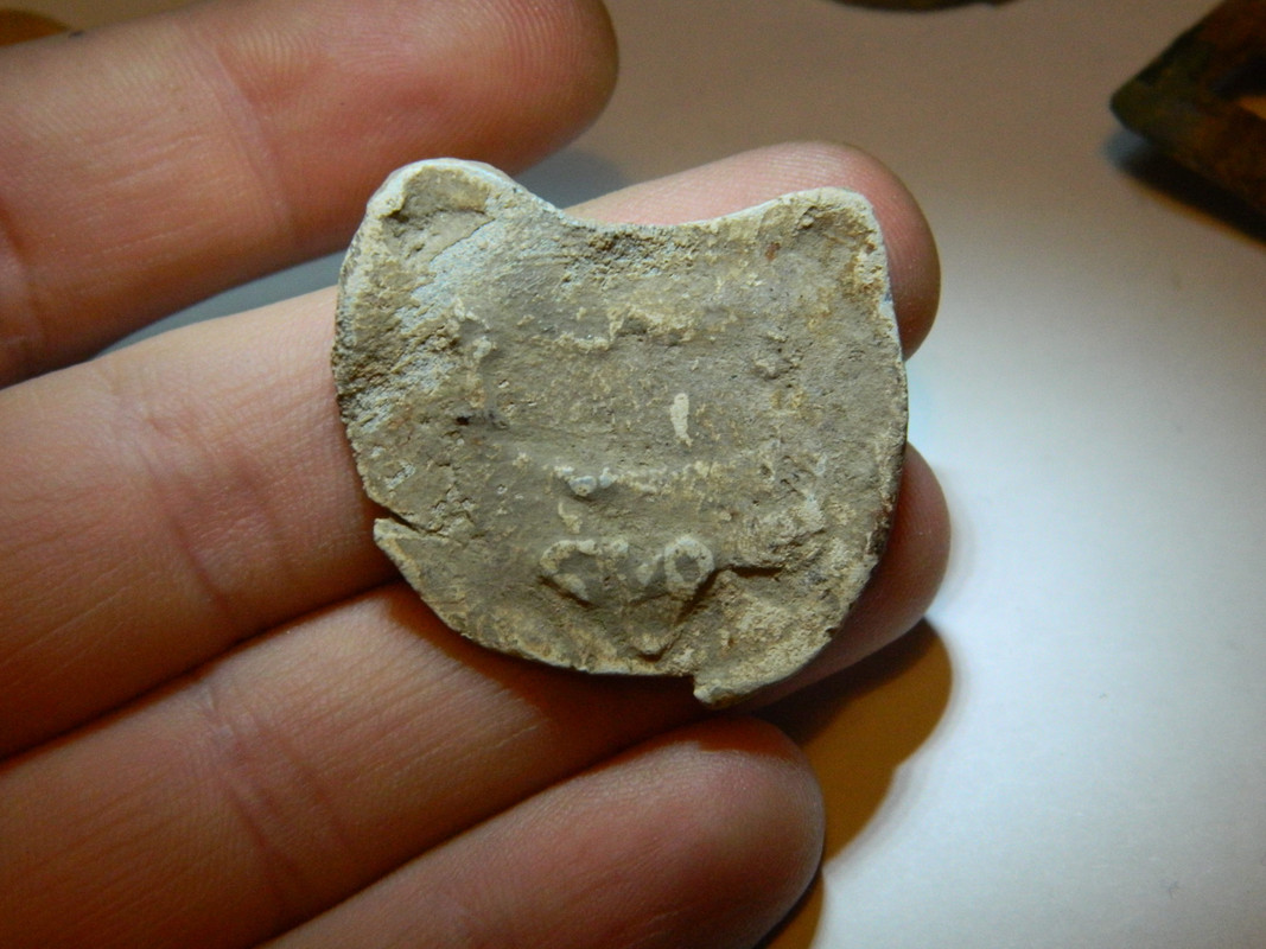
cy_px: 474
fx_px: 3072
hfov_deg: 23.3
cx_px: 633
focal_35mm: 84
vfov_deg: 17.6
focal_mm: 15.1
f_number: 4.2
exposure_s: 1/50
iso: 400
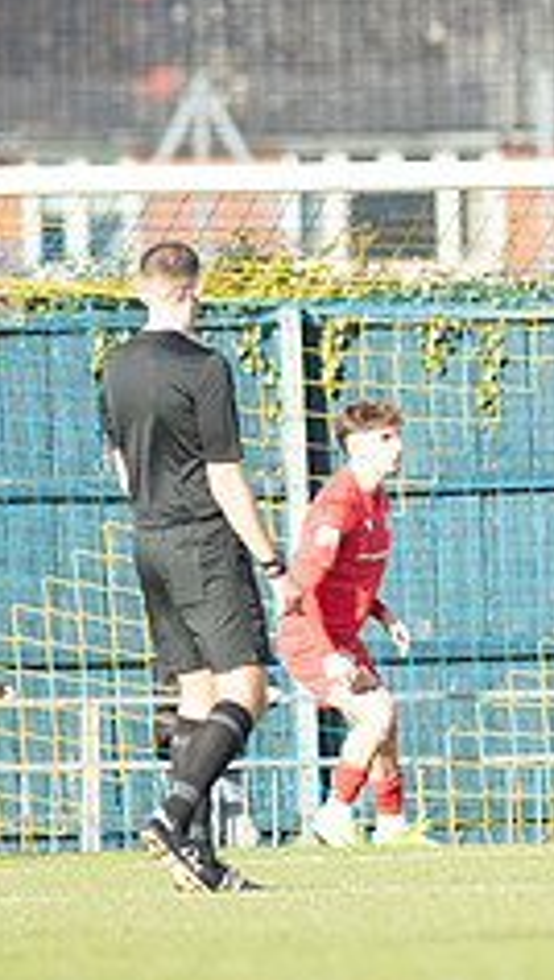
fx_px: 29968
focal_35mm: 1152
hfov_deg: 1.1
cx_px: 1170
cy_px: 188
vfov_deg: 1.9
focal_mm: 300
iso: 250
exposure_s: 1/1250
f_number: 4.5
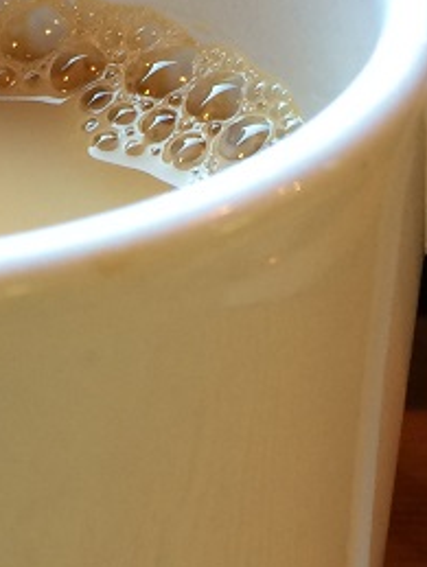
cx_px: -3
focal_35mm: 117
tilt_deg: -36.2
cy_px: 464
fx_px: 1920
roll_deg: +0.7
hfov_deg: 12.5
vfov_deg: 16.7
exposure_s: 1/30
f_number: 2.2
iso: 80
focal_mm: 4.15
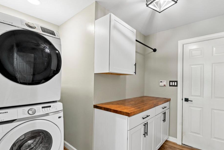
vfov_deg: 67.3
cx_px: 125
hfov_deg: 89.6
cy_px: 81
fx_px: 112
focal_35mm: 18
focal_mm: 16
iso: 640
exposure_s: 1/200
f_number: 5.6
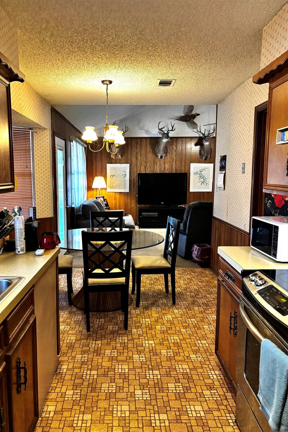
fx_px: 336
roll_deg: -0.2
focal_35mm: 28
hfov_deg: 46.3
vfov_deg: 65.5
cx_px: 130
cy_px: 223
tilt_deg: -7.9
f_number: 1.6
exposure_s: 1/60
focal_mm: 5.96
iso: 400
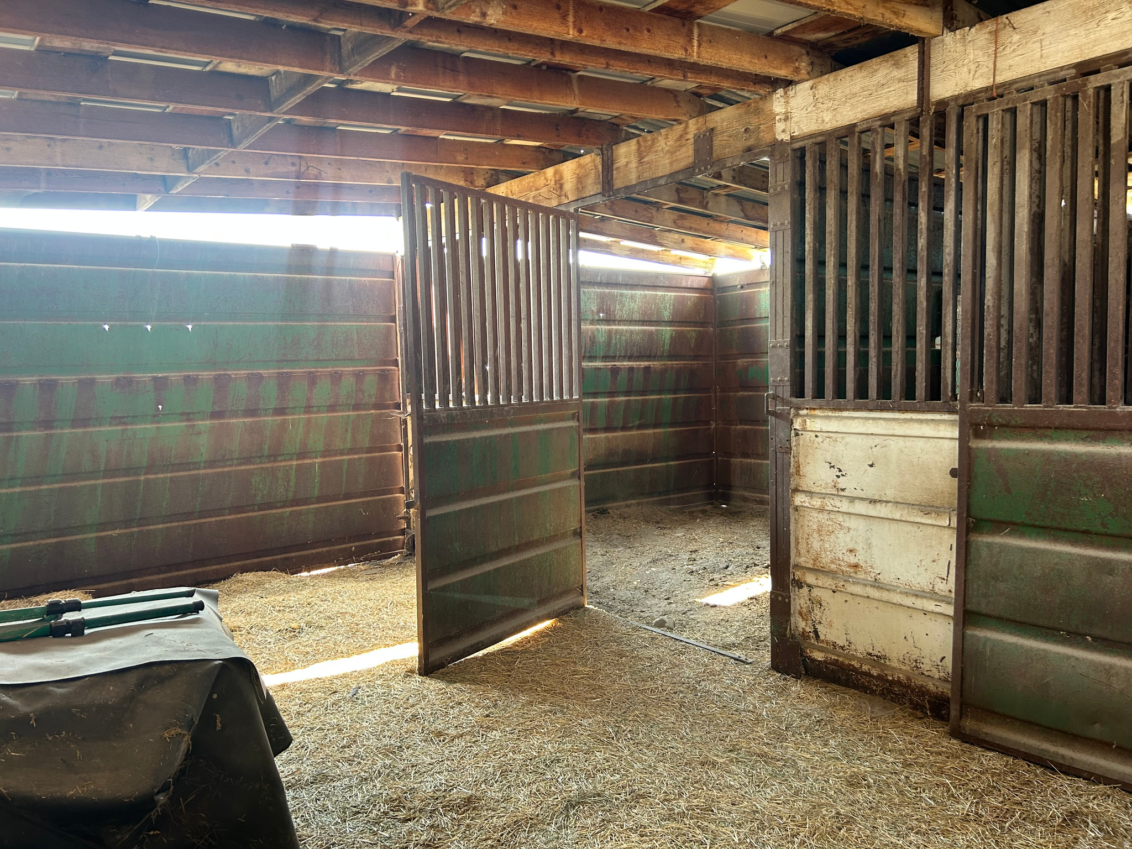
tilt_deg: -4.6
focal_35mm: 26
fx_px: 850
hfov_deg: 67.3
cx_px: 566
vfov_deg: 53.1
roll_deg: +1.4
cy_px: 424
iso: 125
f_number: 1.5
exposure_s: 1/77
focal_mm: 5.7
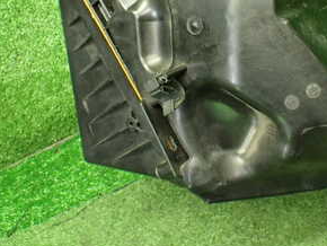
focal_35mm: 62
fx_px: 586
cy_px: 46
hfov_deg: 31.0
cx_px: 210
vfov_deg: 23.3
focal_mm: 5.4
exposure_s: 1/60
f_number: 2.3
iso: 800
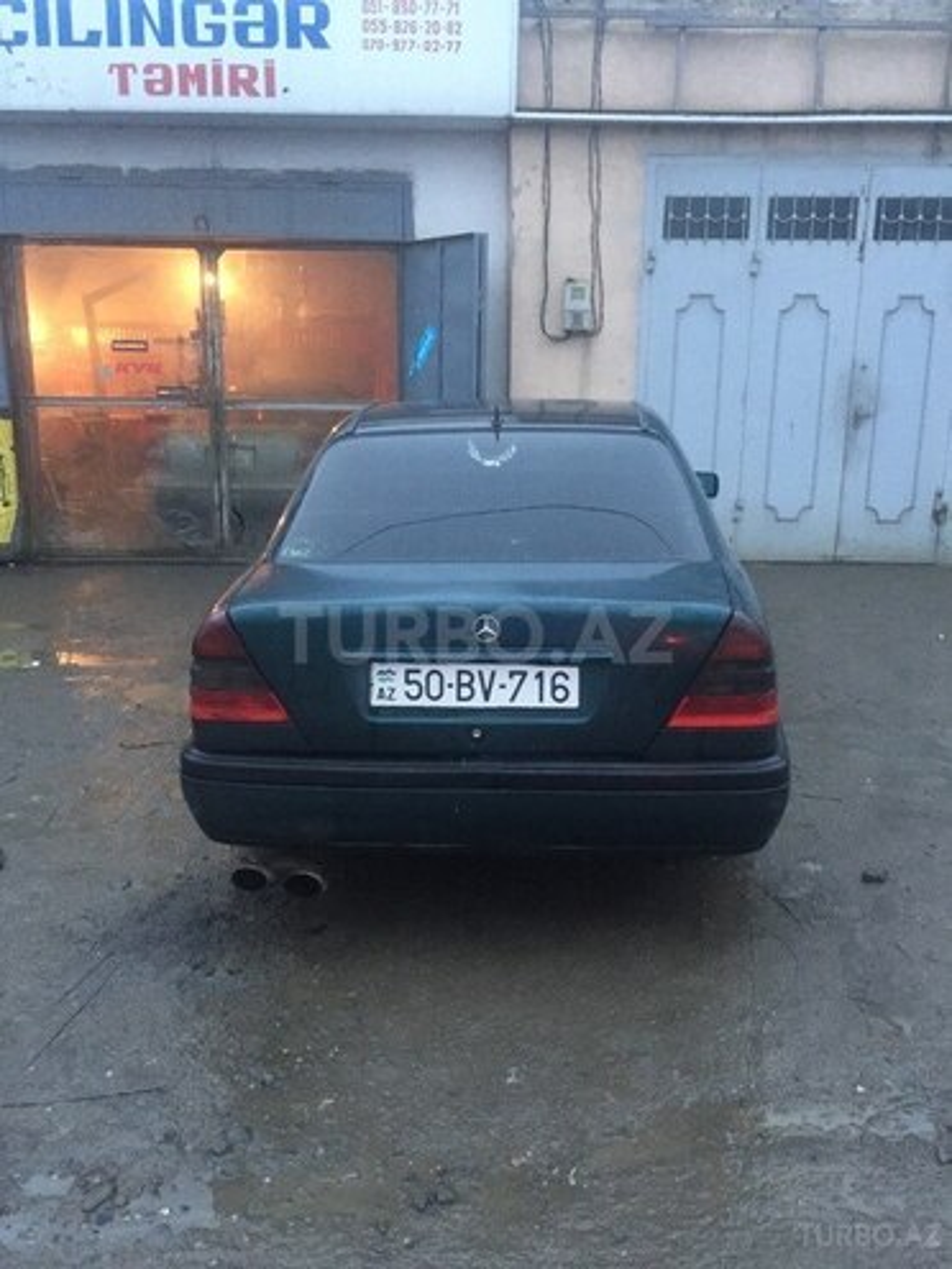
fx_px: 1063
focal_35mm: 29
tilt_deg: -12.6
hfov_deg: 48.2
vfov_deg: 61.7
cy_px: 634
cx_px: 476
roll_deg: -1.1
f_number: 2.2
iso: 250
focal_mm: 4.15
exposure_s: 1/25
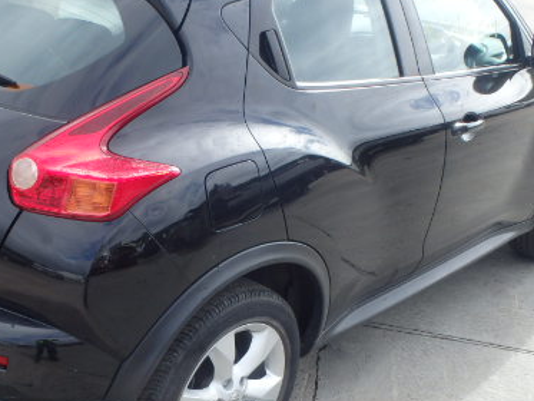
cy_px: 249
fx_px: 741
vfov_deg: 30.2
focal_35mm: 48
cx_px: 192
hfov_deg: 39.3
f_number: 3.9
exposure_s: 1/320
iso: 125
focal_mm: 5
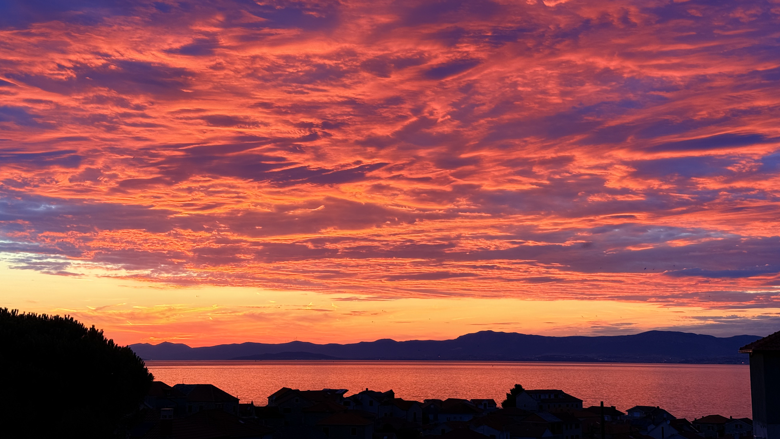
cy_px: 181
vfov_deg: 22.6
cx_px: 391
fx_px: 1096
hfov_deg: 39.2
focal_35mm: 53
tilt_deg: +8.6
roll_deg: -0.5
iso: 64
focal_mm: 6.76
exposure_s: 1/134
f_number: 1.78
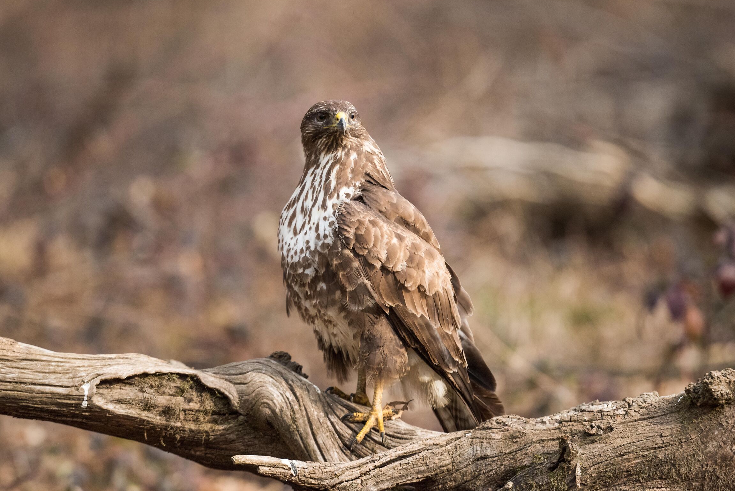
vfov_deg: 2.6
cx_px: 368
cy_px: 237
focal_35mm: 521
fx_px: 10640
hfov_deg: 4.0
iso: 1600
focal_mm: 500
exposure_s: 1/500
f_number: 5.6
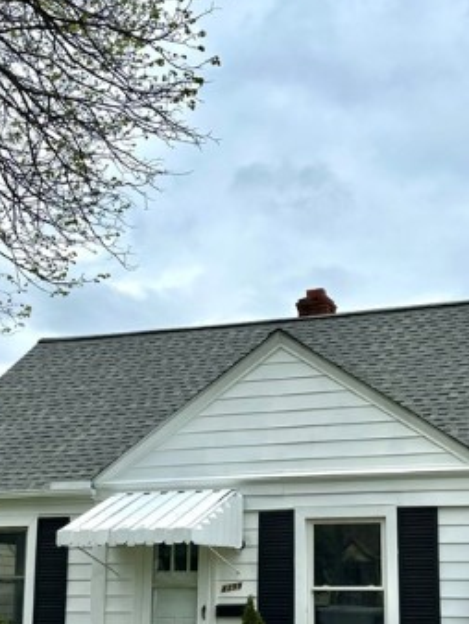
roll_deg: -0.1
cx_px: 297
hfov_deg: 24.8
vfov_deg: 32.4
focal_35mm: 59
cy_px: 421
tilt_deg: +8.7
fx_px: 1064
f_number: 1.6
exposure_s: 1/3788
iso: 50
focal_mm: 5.96
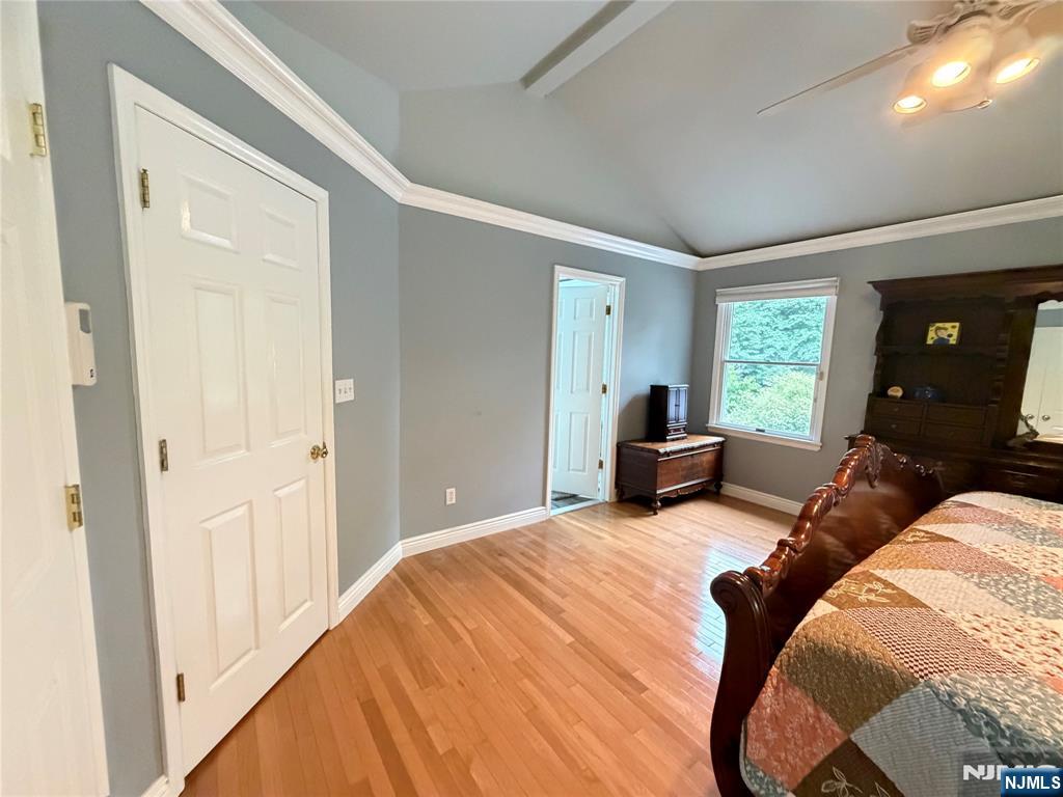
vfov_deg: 85.7
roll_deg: -0.7
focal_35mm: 14
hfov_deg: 102.1
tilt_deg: -6.6
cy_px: 398
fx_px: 430
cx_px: 532
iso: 1000
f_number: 2.2
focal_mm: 2.22
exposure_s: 1/60
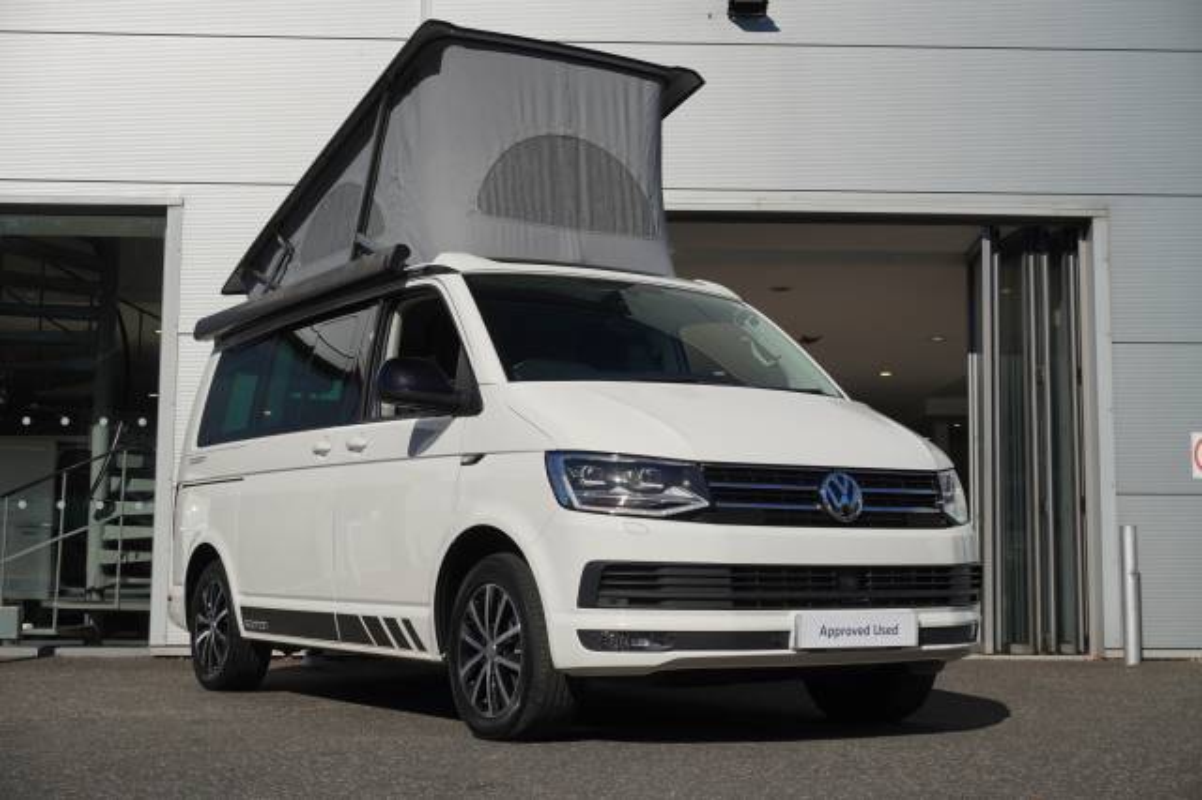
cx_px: 601
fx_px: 1652
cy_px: 400
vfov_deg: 27.2
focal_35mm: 50
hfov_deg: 40.0
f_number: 8
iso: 100
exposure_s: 1/350
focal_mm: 33
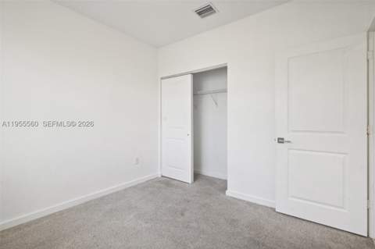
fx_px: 166
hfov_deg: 96.8
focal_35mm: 16
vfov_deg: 73.6
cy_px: 124
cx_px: 188
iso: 400
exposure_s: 1/15
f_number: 9
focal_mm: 16
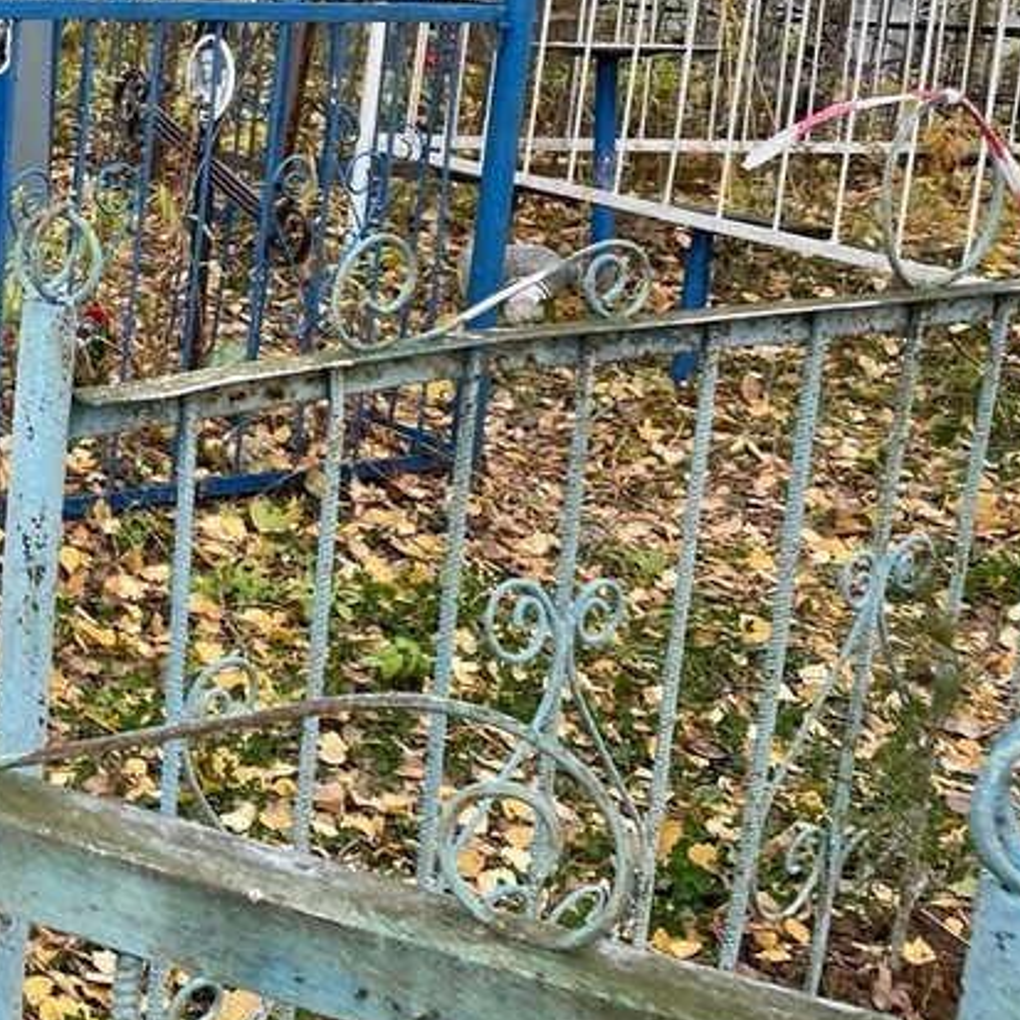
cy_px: 180
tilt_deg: -14.6
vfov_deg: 29.3
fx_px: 1900
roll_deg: -2.8
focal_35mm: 57
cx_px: -215
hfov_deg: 26.6
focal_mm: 4.2
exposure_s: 1/163
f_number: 1.6
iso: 32
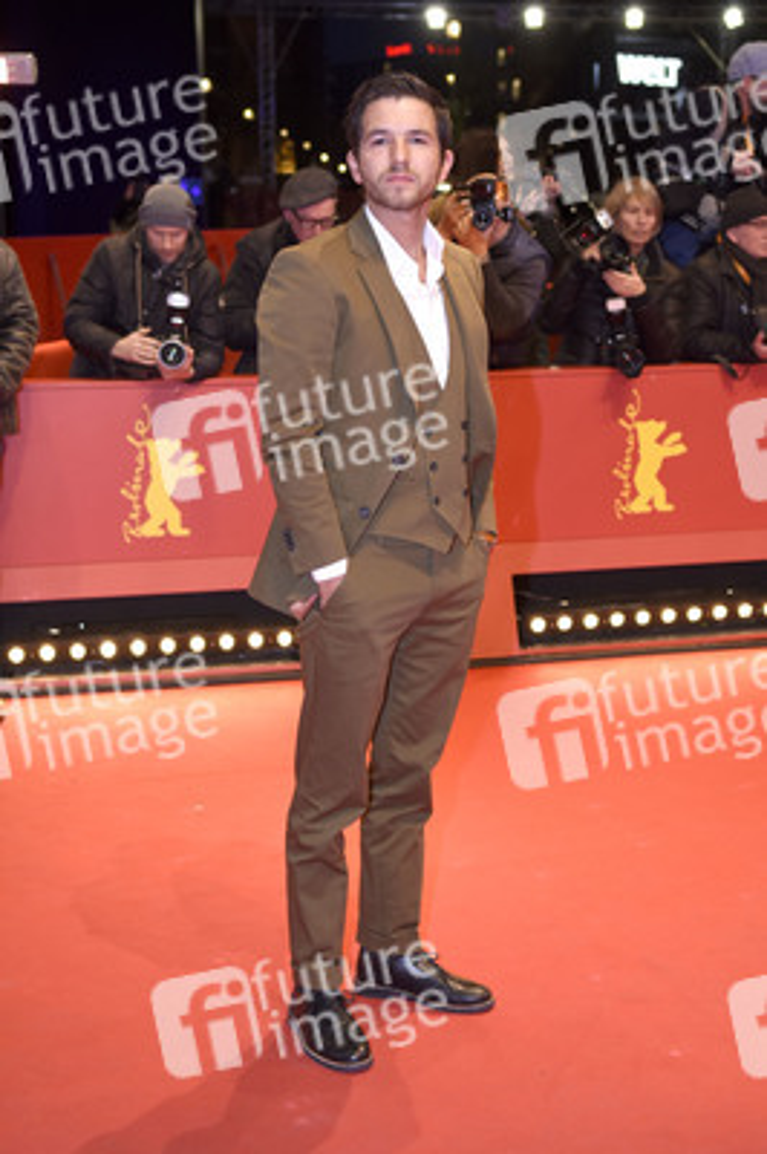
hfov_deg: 26.4
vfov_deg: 38.9
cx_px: 384
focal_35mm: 51
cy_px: 577
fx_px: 1633
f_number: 2.8
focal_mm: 34
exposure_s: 1/320
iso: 640
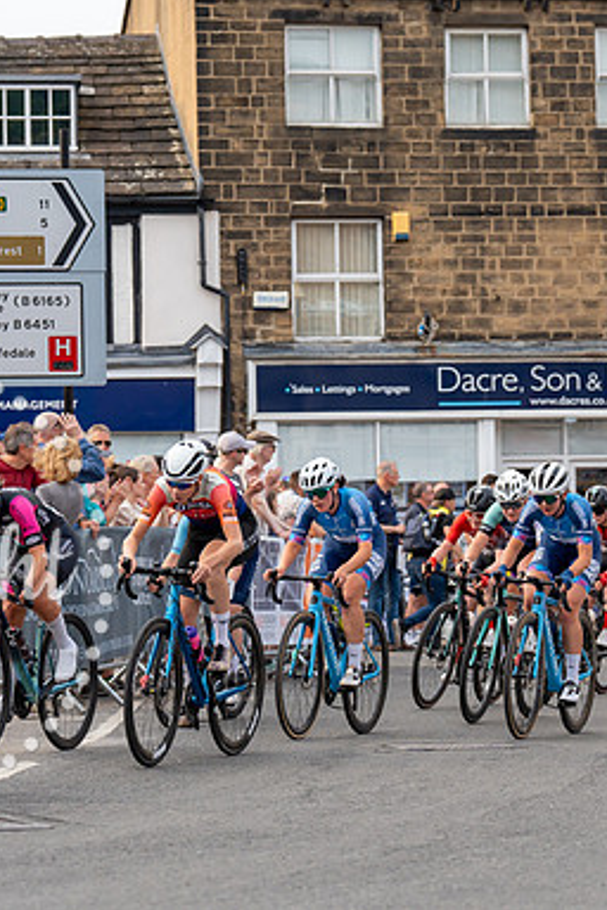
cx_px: 258
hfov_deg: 9.7
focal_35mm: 142
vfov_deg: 14.4
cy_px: 454
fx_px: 3591
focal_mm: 94
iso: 500
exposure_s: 1/1000
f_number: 4.5
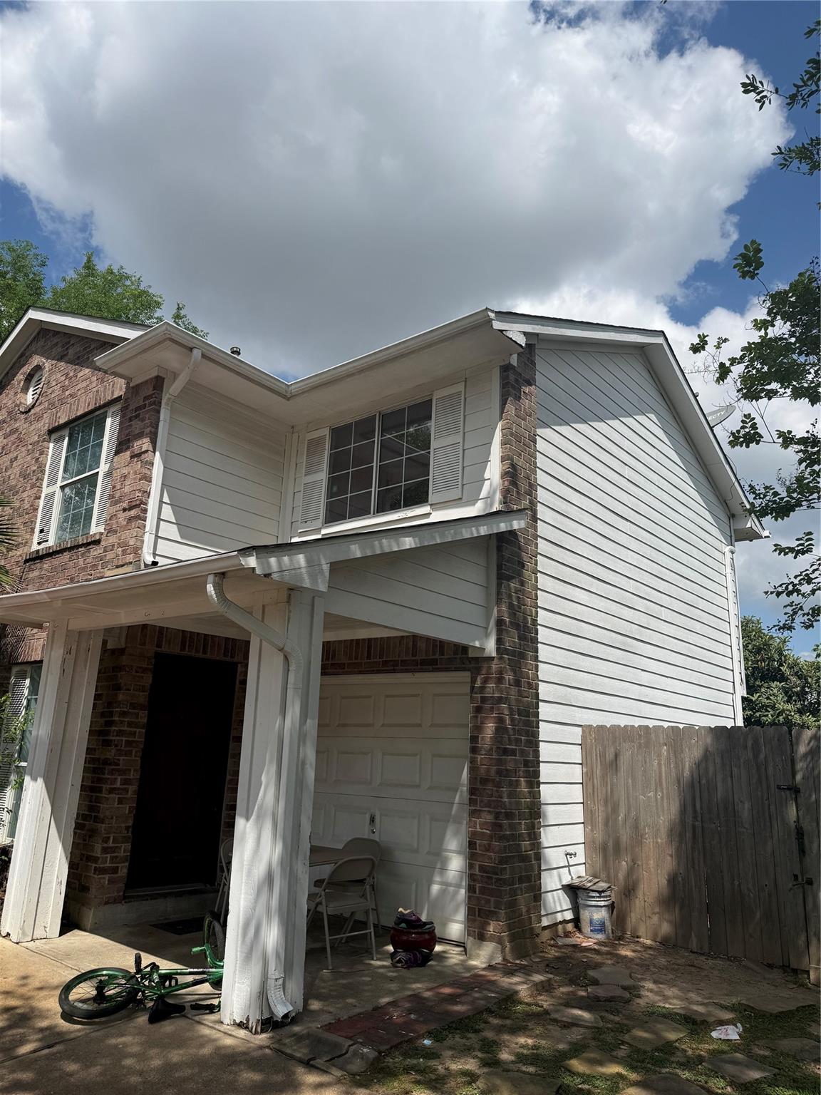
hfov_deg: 56.8
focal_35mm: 24
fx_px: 759
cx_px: 410
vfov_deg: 71.6
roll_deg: -3.2
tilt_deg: +15.7
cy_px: 548
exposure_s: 1/8130
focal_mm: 6.76
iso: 80
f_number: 1.78
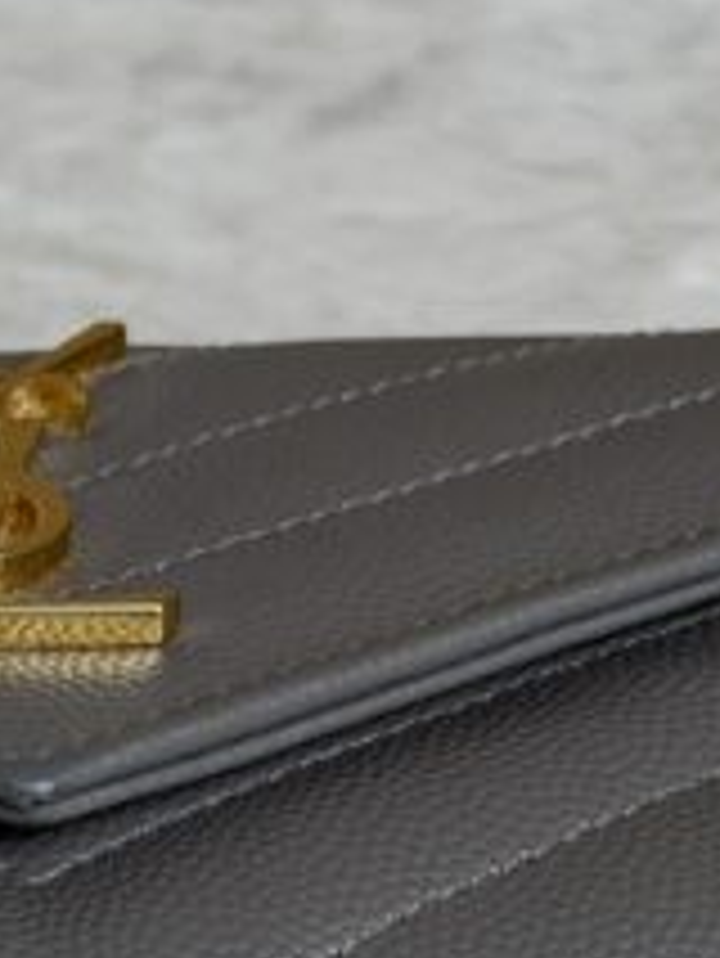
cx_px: -108
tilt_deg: -31.3
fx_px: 4987
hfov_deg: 8.2
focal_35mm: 180
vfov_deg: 10.9
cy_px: 841
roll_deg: -0.4
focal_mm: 6.76
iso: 50
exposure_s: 1/120
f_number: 1.78
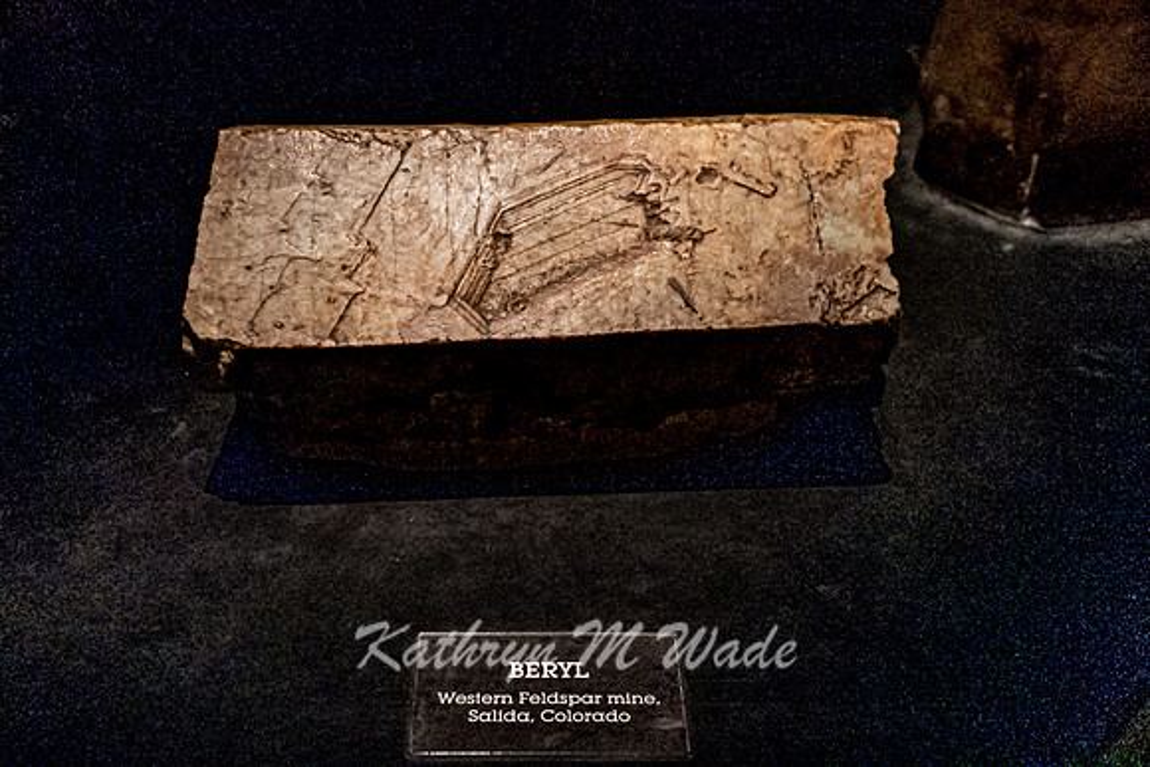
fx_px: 1369
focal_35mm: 43
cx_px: 574
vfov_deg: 31.2
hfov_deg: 45.6
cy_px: 302
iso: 5000
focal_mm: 35
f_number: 4
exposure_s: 1/200
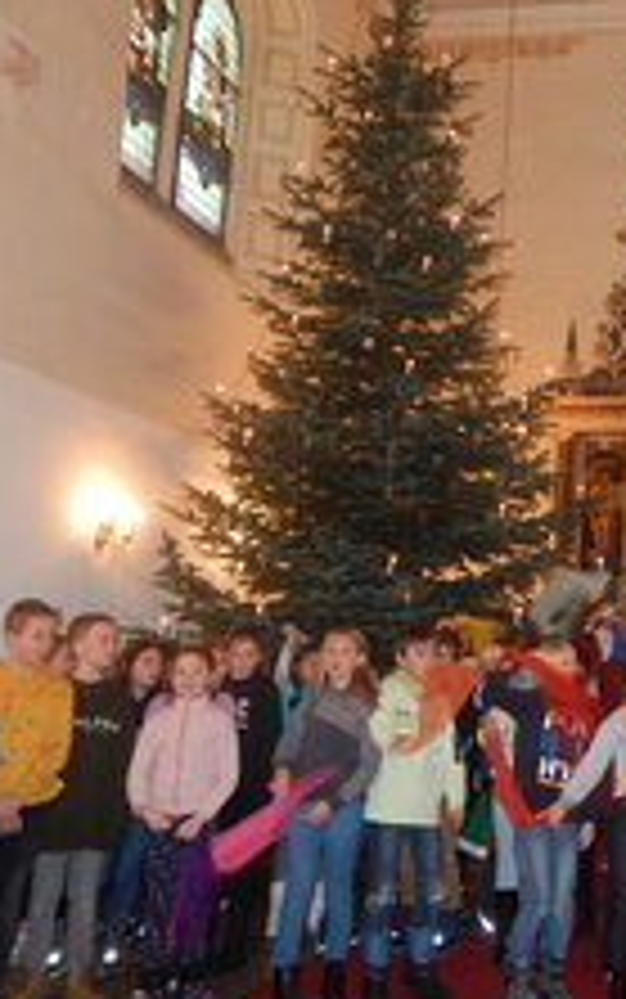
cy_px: 441
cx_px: 644
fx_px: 1145
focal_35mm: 42
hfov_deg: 28.5
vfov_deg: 47.1
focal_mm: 4
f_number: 3
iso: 400
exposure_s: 1/30
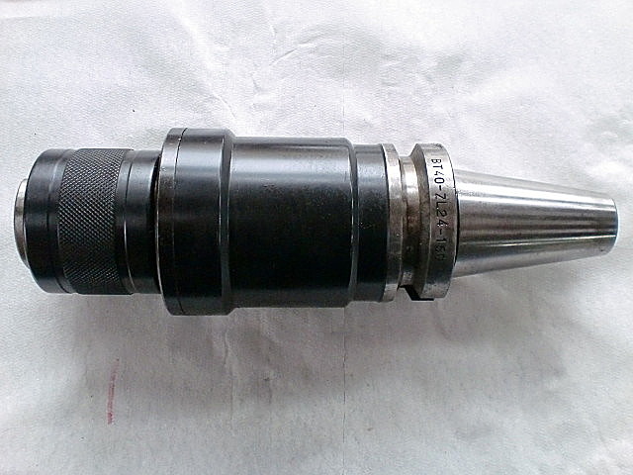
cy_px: 238
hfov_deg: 52.6
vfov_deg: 40.7
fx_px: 640
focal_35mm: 35
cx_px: 316
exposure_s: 1/60
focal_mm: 6.3
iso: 500
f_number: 3.1
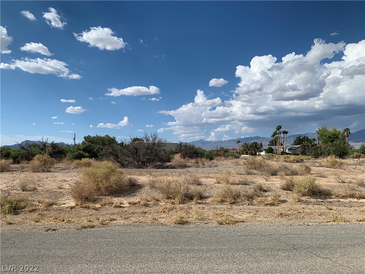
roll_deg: -0.2
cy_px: 137
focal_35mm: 26
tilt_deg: +2.1
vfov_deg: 53.1
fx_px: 274
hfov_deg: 67.3
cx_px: 182
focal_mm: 4.25
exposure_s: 1/3937
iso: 25
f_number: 1.8
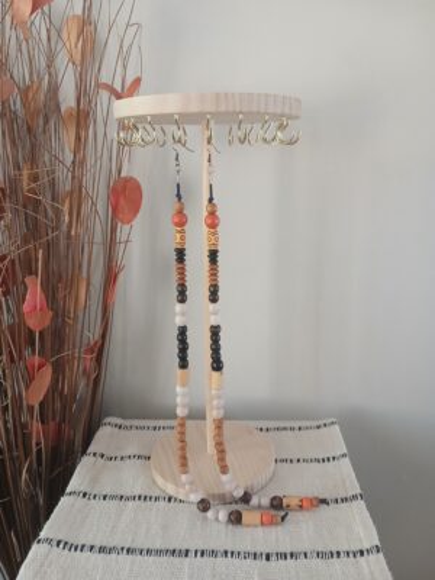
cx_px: 218
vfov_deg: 65.3
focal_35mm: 27
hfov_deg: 51.4
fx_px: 452
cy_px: 290
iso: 250
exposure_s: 1/33.3
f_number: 1.8
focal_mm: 3.98
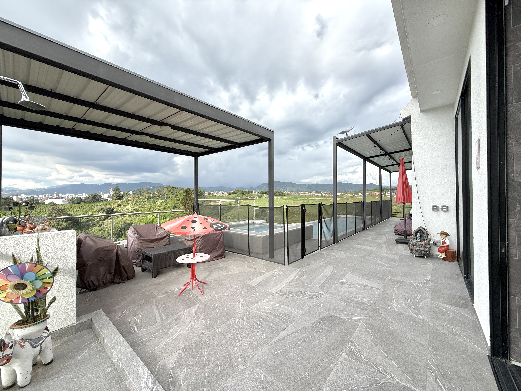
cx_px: 260
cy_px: 196
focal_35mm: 14
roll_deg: +0.4
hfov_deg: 102.1
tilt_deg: +0.7
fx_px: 211
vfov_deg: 85.7
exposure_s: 1/439
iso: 50
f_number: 2.2
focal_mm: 2.22
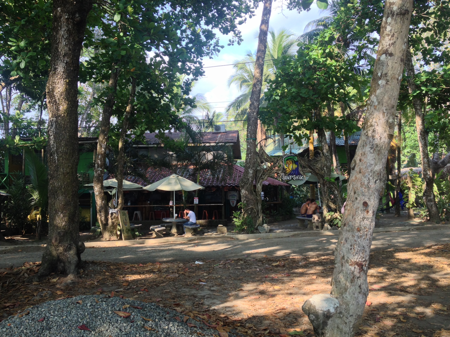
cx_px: 225
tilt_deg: +0.4
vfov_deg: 40.7
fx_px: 455
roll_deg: +1.4
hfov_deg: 52.6
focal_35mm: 35
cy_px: 168
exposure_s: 1/180
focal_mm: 4.28
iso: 50
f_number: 2.4
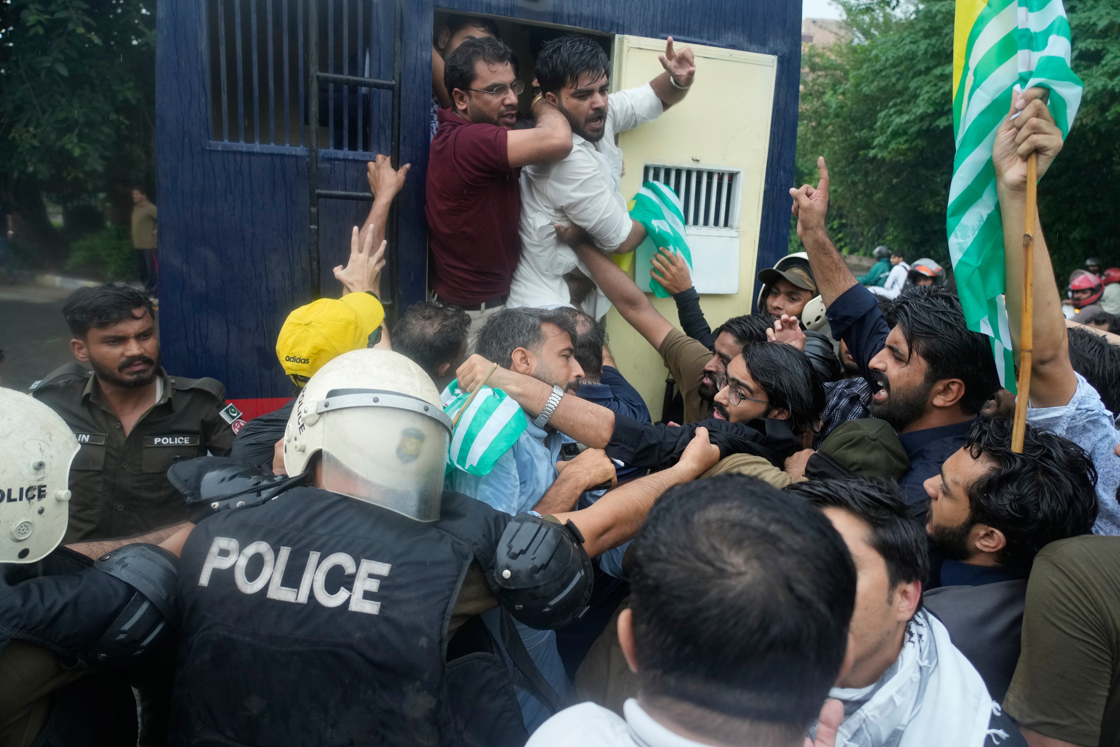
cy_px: 374
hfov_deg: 73.7
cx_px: 560
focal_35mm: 24
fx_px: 747
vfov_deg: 53.1
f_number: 4
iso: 1000
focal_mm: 24
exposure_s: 1/500
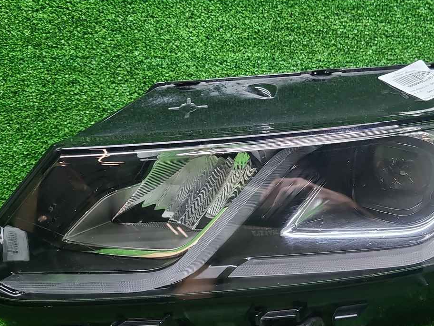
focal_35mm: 41
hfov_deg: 45.4
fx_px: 514
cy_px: 205
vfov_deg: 34.9
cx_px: 270
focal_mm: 5.4
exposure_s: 1/50
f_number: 1.8
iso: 110
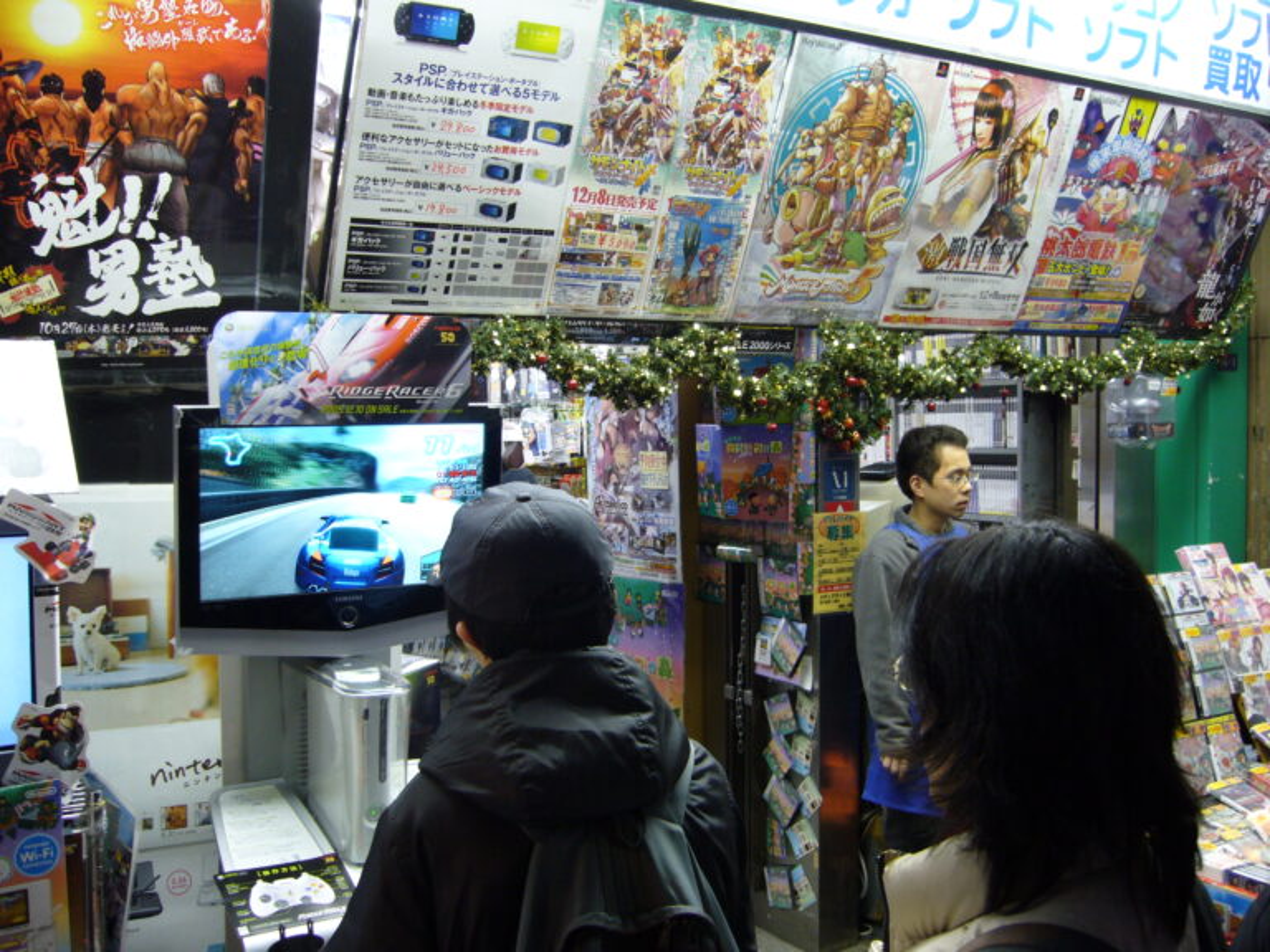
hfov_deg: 52.6
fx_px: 1284
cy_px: 476
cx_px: 635
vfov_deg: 40.7
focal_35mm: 35
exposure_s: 1/20
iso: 100
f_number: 2.8
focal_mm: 5.8
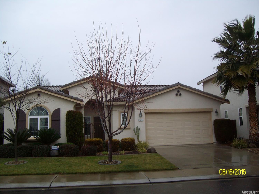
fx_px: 262
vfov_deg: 40.7
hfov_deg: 52.6
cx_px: 130
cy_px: 97
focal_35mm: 35
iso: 80
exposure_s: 1/359
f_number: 2.8
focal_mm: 5.8
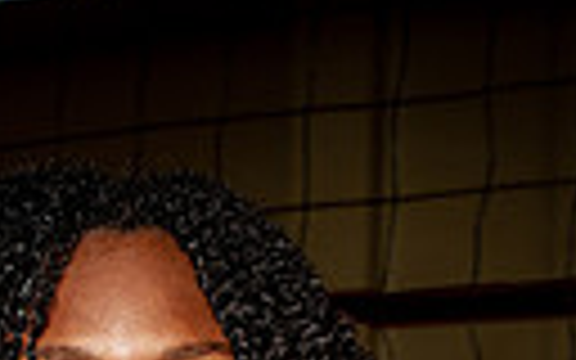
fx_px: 2417
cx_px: -32
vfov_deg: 7.7
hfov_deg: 13.4
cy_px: 986
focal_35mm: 154
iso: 100
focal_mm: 43
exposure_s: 1/125
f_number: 6.3
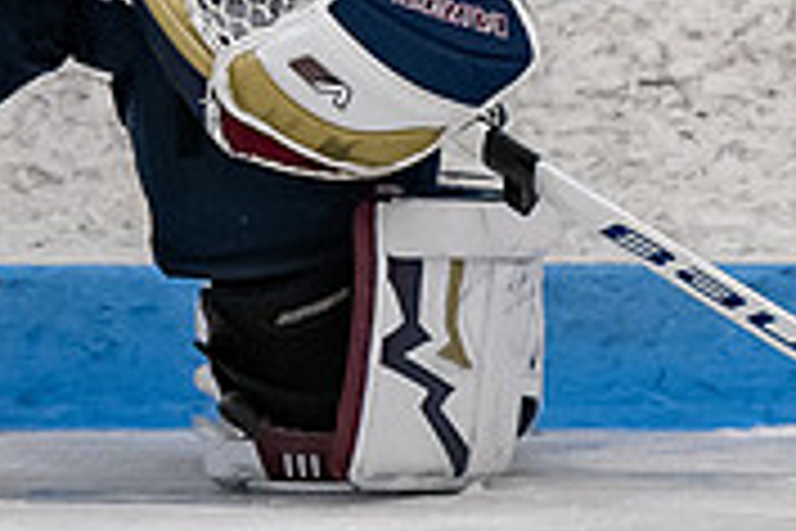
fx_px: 27504
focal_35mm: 1244
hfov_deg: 1.7
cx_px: 0
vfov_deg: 1.1
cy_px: -621
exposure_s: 1/800
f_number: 3.2
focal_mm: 180
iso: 2000
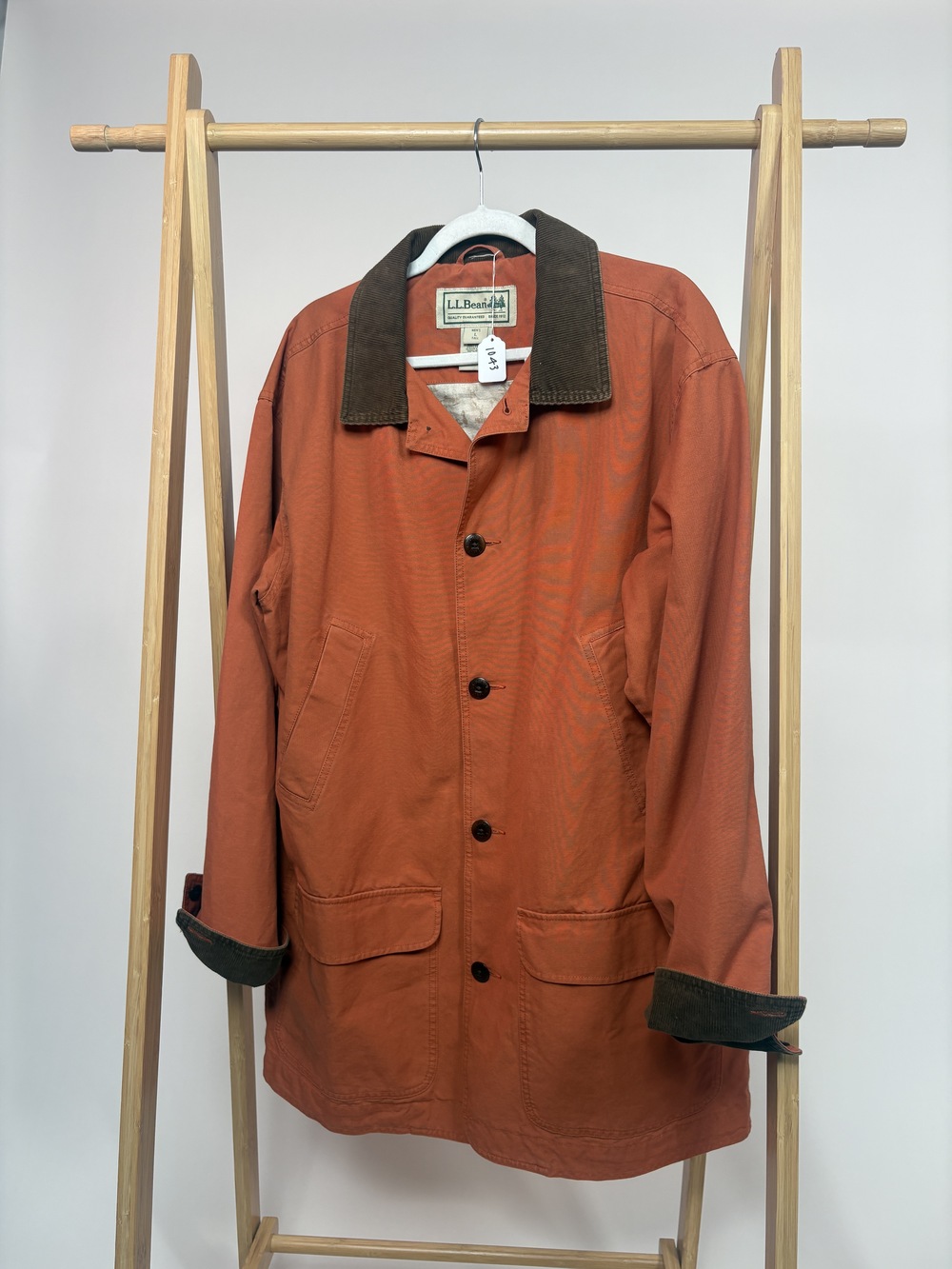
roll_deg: -1.4
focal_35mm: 26
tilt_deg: -4.3
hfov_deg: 53.1
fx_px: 953
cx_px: 476
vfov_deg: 67.3
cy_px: 634
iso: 64
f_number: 1.6
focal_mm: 5.96
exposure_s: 1/121
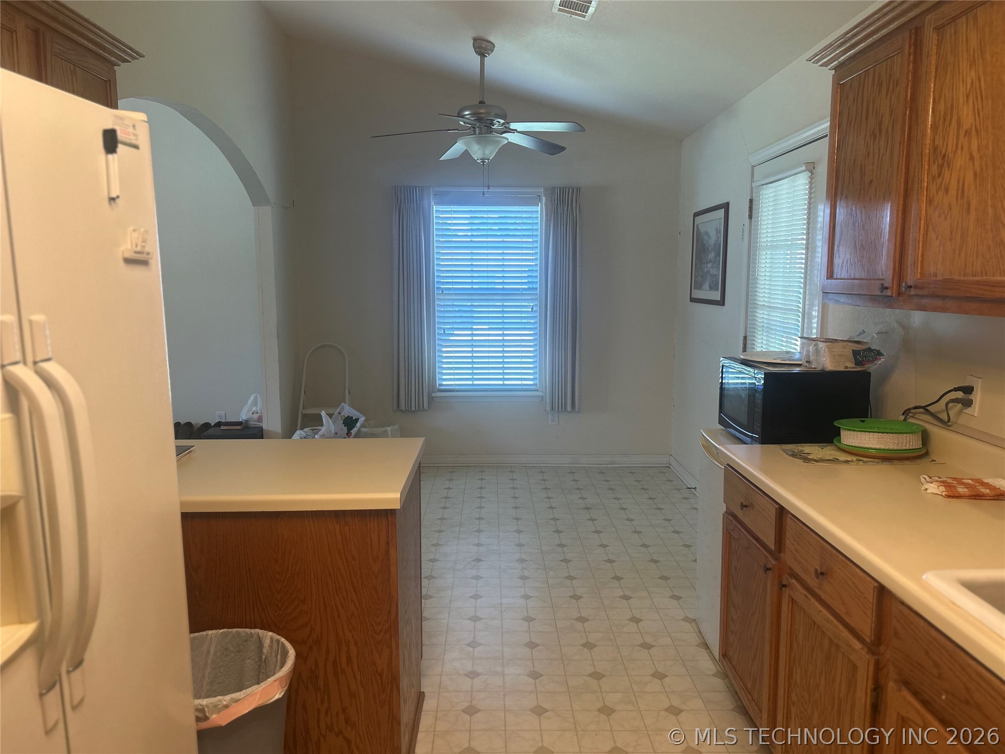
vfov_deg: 53.1
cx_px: 502
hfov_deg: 67.3
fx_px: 755
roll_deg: +0.1
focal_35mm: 26
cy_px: 377
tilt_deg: -8.0
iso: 100
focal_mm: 5.7
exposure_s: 1/120
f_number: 1.5
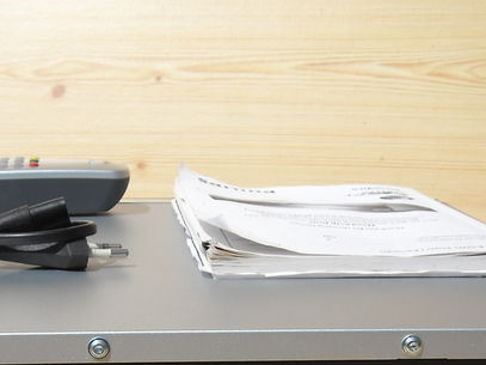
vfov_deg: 16.6
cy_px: 399
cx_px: 110
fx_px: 1207
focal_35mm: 86
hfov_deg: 22.5
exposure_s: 1/569
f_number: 5.6
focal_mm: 5.7
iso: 64
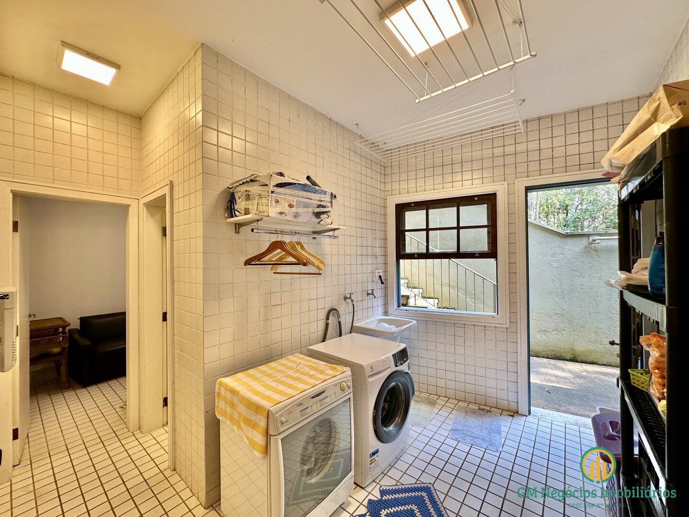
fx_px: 279
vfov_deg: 85.7
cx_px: 344
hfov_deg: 102.1
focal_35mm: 14
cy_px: 258
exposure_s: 1/120
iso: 125
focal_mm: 2.22
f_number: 2.2
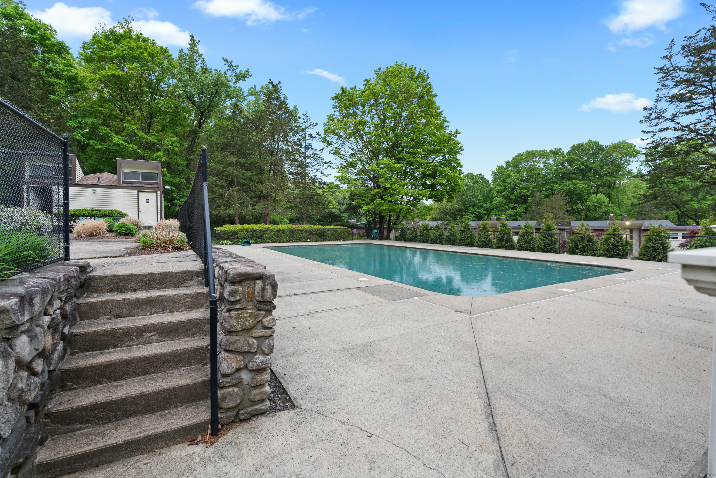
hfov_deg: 96.7
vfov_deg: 73.7
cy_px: 239
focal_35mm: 16
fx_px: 318
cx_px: 358
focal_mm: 16
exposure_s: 1/10
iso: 800
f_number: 8
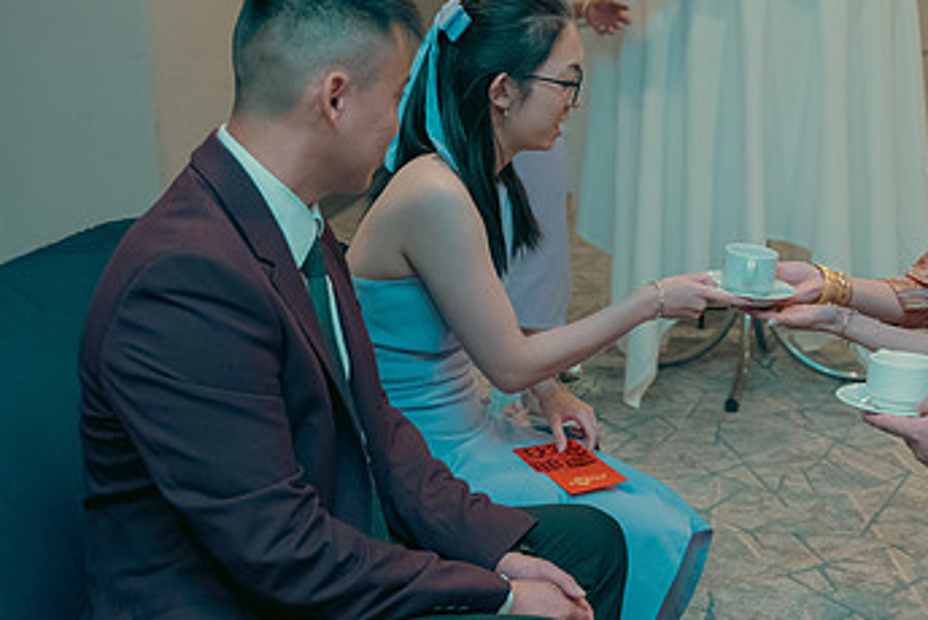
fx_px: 1522
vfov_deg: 23.0
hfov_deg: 32.8
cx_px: 769
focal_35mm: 59
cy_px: 301
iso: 2500
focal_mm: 35
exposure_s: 1/160
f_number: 3.5
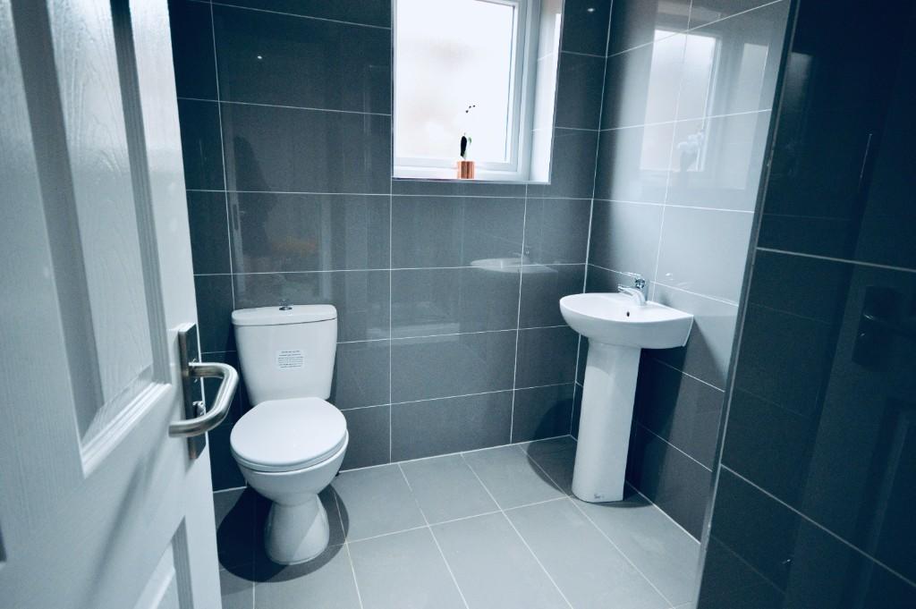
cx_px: 458
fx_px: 534
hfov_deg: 81.2
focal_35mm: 21
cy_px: 304
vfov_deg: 59.4
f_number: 4.8
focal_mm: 14
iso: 1250
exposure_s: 1/60
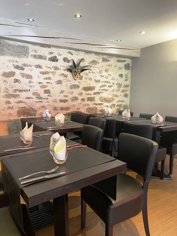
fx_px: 177
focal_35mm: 26
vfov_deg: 67.3
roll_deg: -1.3
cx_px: 88
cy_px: 118
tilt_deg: -5.6
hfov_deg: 53.1
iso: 250
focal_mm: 4.25
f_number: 1.8
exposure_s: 1/50
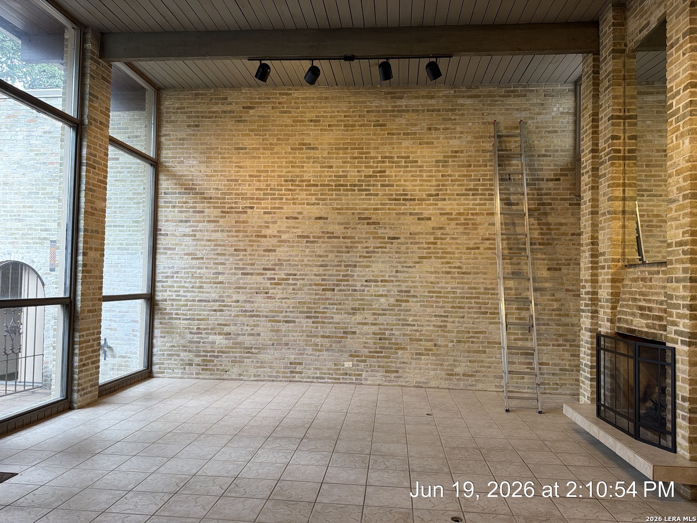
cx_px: 348
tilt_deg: +1.4
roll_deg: -0.9
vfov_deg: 56.8
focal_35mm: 24
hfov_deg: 71.6
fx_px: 483
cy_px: 262
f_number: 1.78
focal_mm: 6.76
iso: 200
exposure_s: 1/120
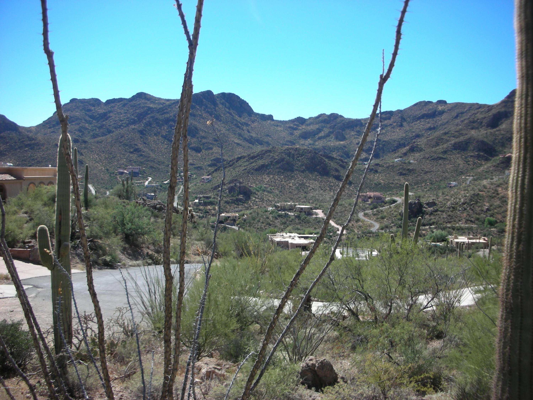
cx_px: 266
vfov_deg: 40.7
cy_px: 200
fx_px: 539
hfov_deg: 52.6
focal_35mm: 35
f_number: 8.5
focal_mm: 5.8
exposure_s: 1/68
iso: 50
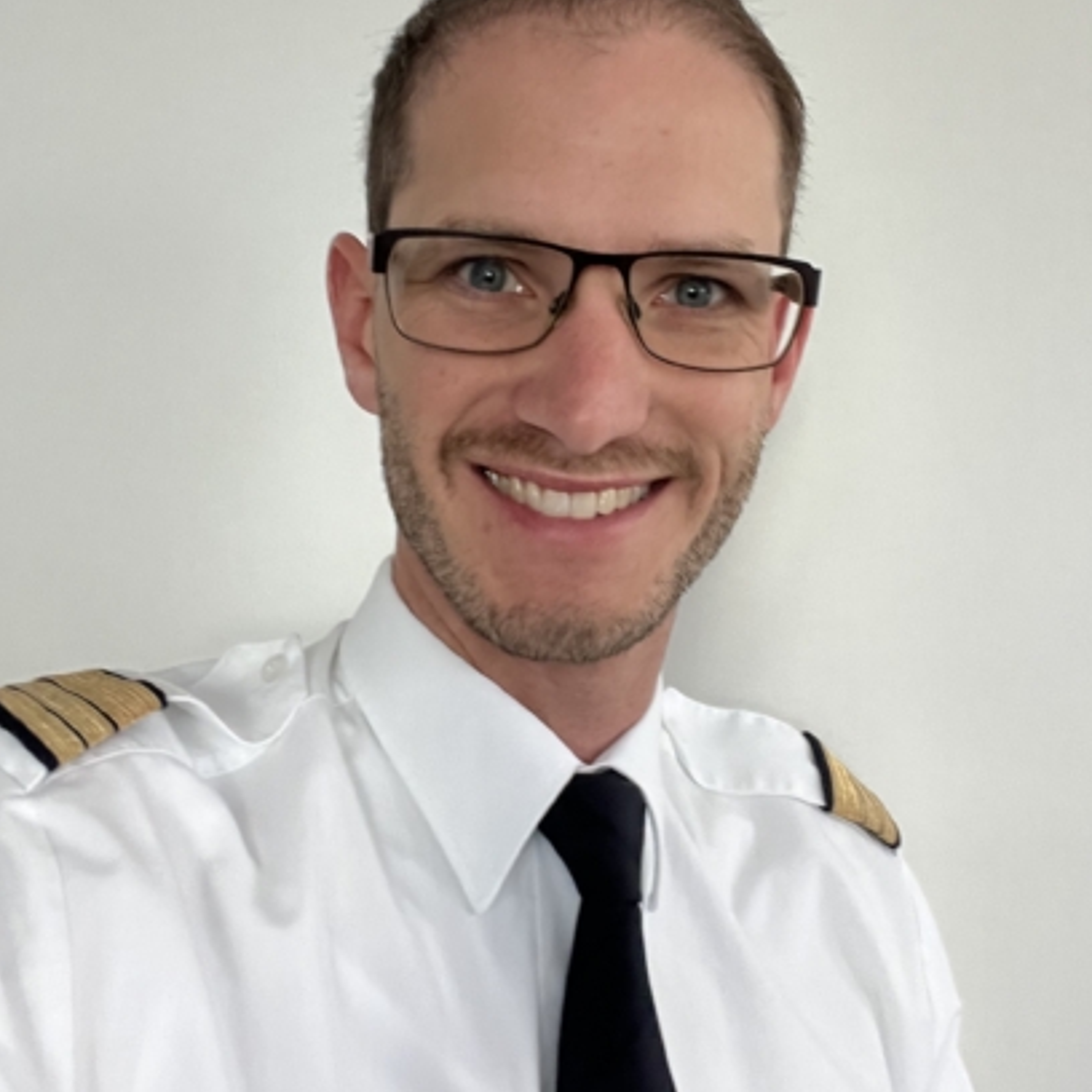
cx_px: 565
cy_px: 447
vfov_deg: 42.7
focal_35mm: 39
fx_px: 1392
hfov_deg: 42.8
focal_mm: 2.71
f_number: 2.2
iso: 320
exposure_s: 1/60
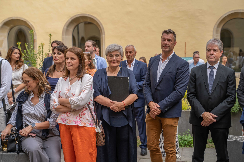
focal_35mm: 56
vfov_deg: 24.2
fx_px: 380
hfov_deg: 35.6
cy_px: 81
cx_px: 122
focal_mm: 56
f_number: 4
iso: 100
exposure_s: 1/200
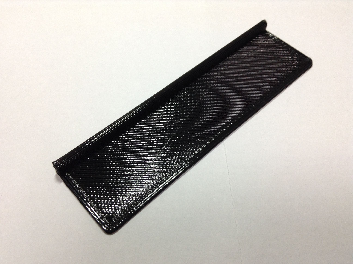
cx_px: 176
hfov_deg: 55.4
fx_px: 336
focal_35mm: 33
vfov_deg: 42.8
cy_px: 132
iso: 40
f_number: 2.4
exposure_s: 1/24
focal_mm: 3.3
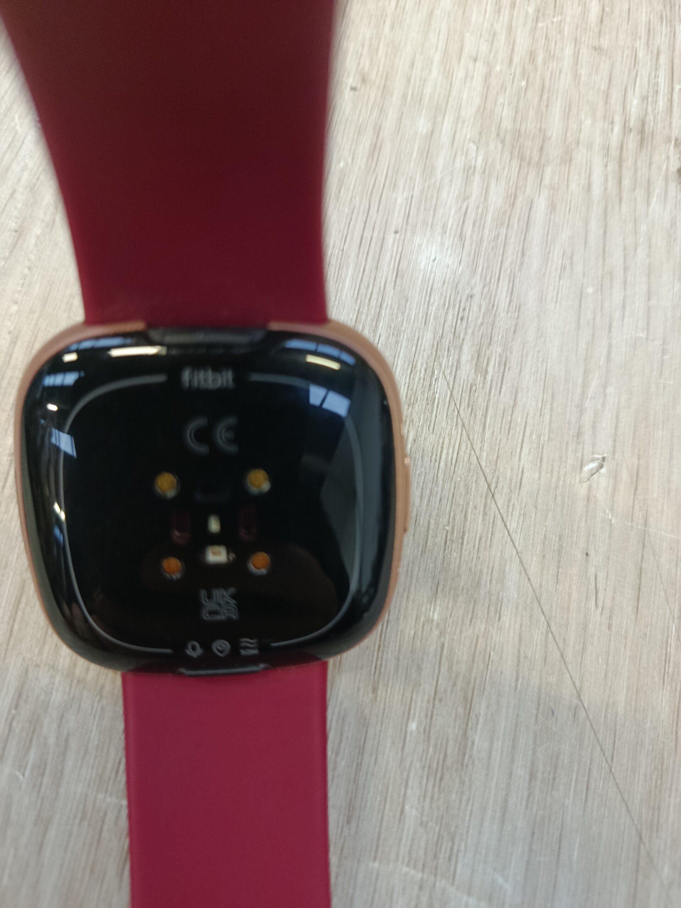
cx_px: 340
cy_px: 454
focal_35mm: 24
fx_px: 630
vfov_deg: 71.6
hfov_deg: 56.8
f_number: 1.7
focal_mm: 5.24
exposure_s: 1/25
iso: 1383
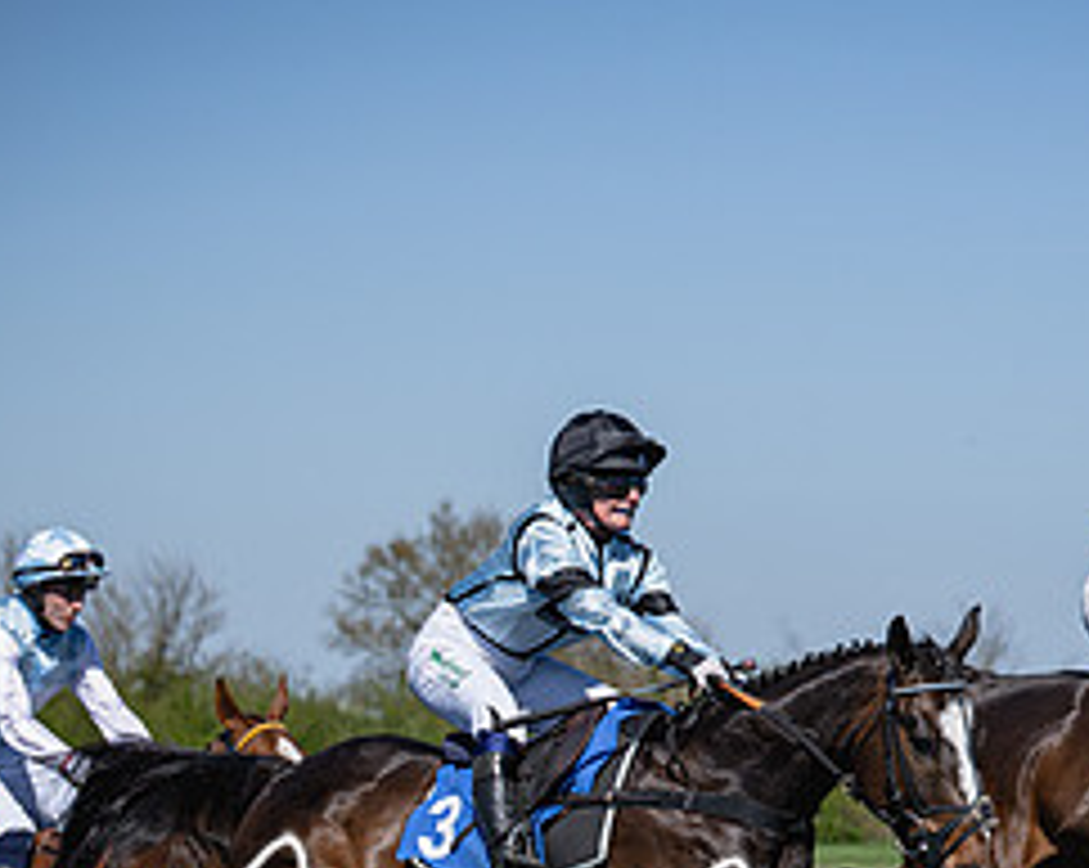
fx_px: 6728
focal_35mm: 209
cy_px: 802
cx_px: 651
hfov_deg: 9.3
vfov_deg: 7.4
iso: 100
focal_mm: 79
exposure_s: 1/2000
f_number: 4
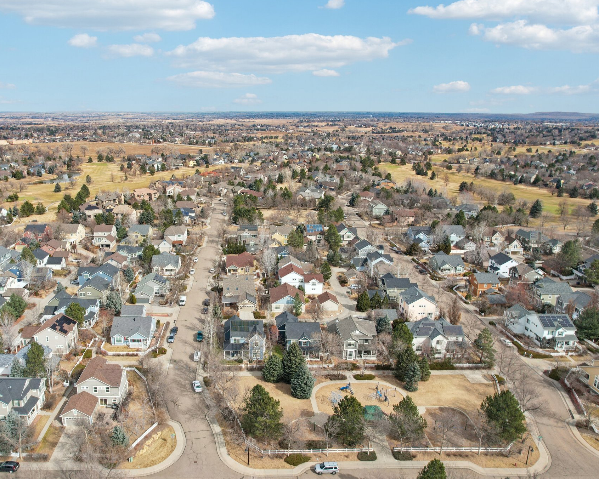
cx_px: 242
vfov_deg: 56.8
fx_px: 443
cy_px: 238
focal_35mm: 25
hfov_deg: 67.5
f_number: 2.8
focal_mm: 8.4
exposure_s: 1/500
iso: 110
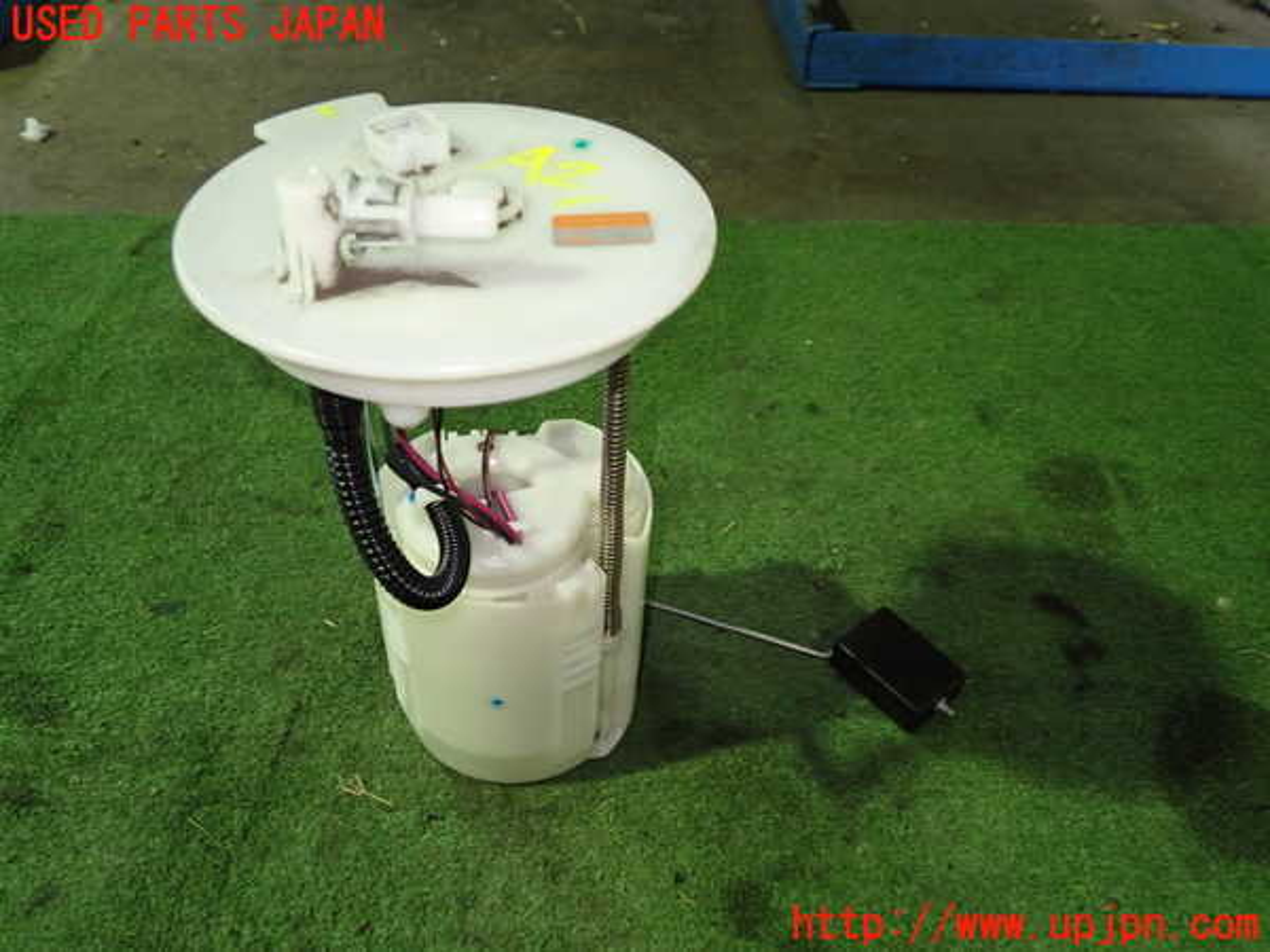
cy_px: 476
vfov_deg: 46.8
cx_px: 635
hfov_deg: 60.0
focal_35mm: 30
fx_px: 1101
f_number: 2.3
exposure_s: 1/30
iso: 400
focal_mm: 5.4
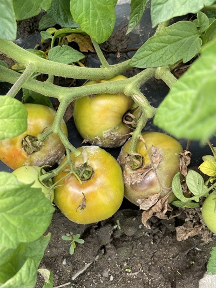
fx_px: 216
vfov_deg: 67.3
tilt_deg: -72.9
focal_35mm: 26
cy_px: 144
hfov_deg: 53.1
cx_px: 108
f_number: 1.6
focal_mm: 4.2
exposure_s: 1/654
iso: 32
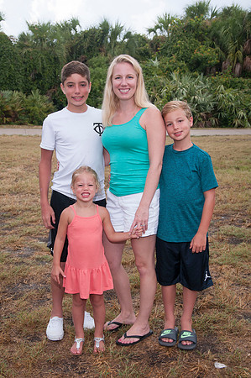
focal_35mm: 51
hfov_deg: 26.4
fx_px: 535
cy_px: 189
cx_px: 126
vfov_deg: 38.9
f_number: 5.6
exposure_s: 1/80
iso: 200
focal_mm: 34
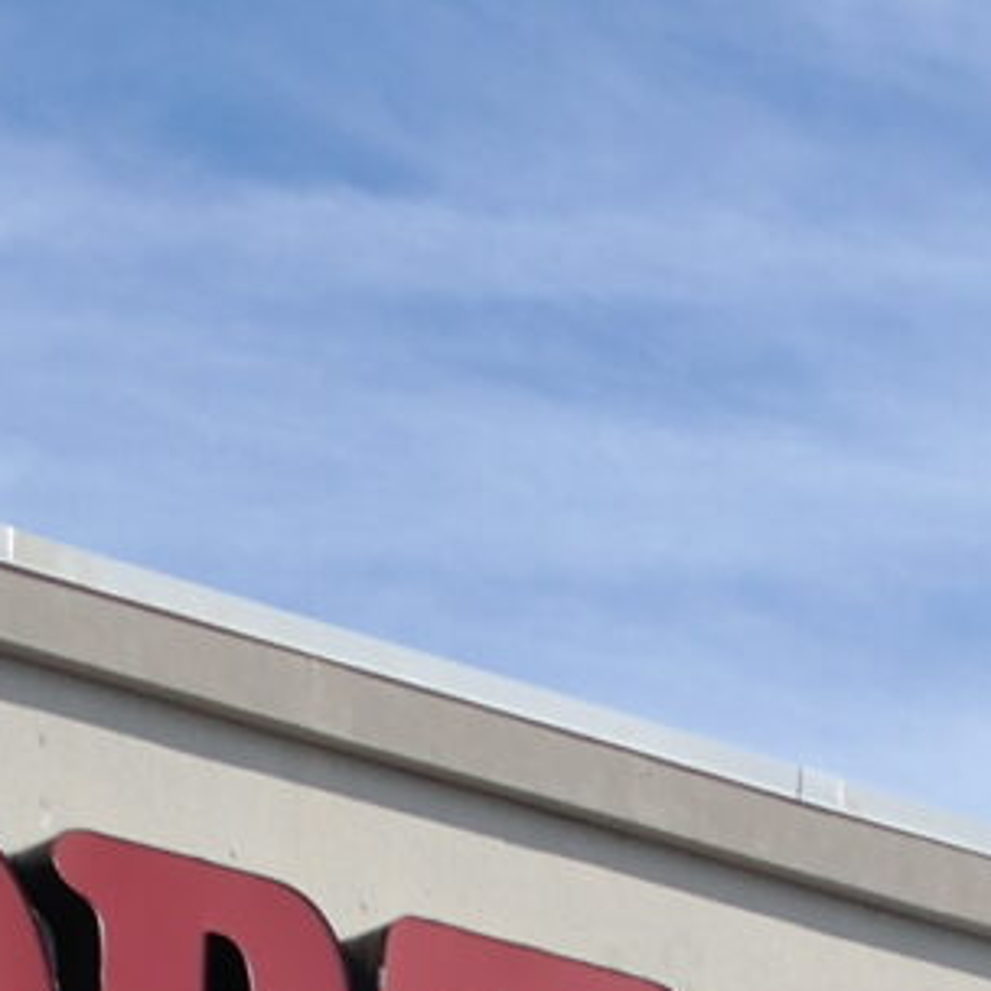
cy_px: 2779
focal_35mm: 215
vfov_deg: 7.4
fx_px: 6964
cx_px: 952
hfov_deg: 8.1
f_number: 6.3
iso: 100
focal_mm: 20
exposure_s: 1/320
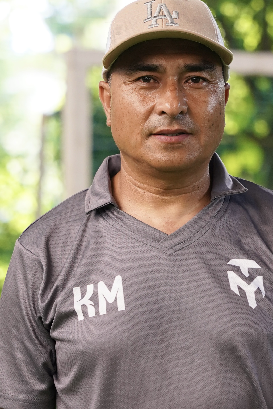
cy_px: 191
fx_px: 2025
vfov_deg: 11.5
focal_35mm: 178
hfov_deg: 7.7
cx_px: 206
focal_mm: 70
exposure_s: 1/500
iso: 1000
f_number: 2.8
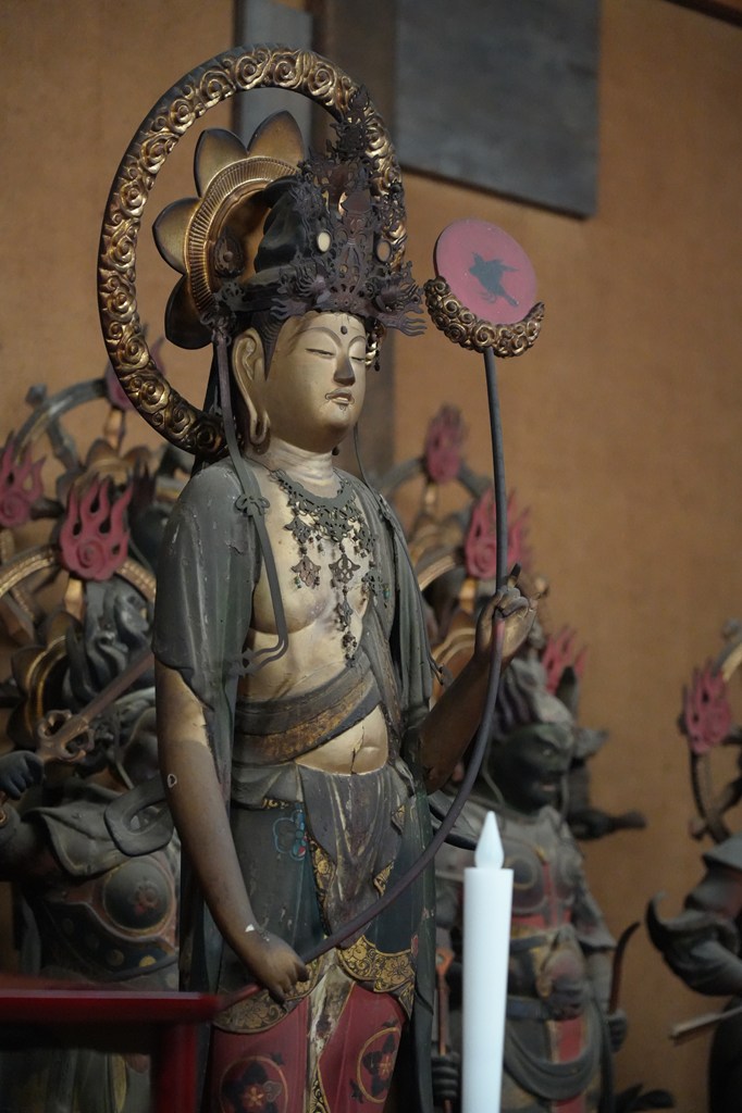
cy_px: 556
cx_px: 371
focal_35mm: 105
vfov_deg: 19.5
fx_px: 3248
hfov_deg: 13.0
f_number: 4
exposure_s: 1/125
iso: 12800
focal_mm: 105
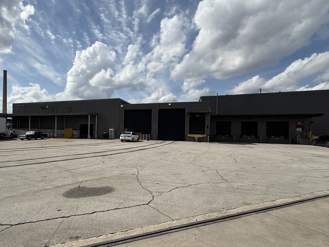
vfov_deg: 65.9
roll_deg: -1.0
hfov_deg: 79.4
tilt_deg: +0.0
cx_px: 114
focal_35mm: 20
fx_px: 190
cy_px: 132
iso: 50
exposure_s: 1/5155
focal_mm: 2.22
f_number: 2.2
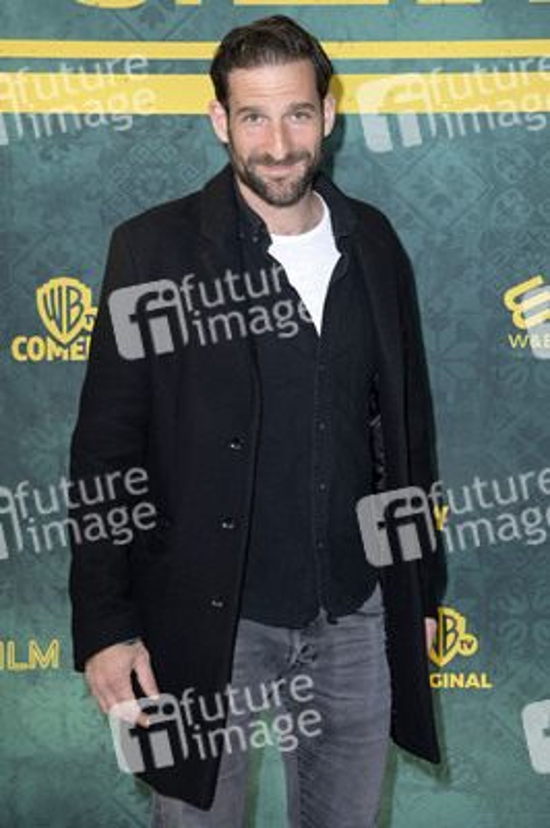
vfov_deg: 35.7
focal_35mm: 56
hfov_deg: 24.2
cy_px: 414
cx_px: 275
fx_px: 1285
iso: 250
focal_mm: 56
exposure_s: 1/250
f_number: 5.6
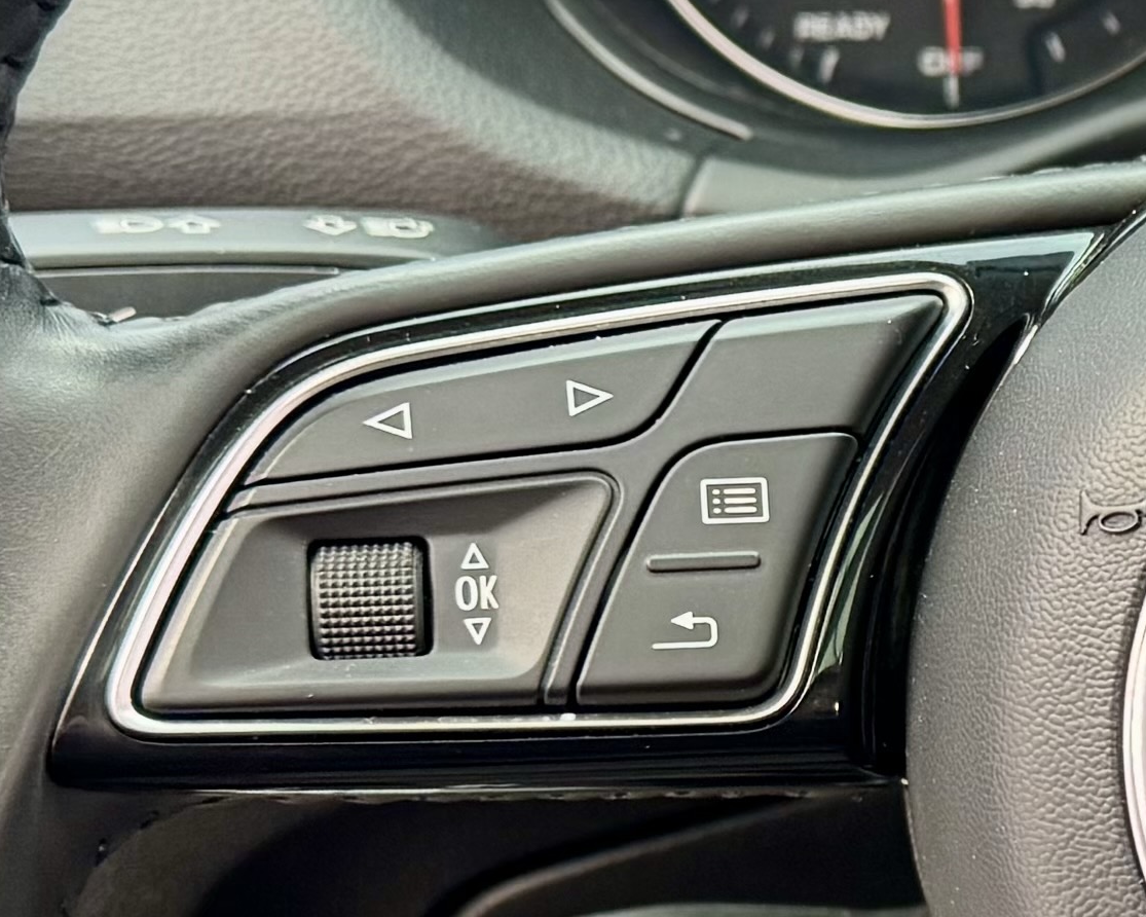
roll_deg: +0.5
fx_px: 4070
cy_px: 619
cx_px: 1592
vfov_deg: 12.8
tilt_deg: -21.2
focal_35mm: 120
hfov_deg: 15.1
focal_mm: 6.76
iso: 200
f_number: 1.78
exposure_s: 1/50
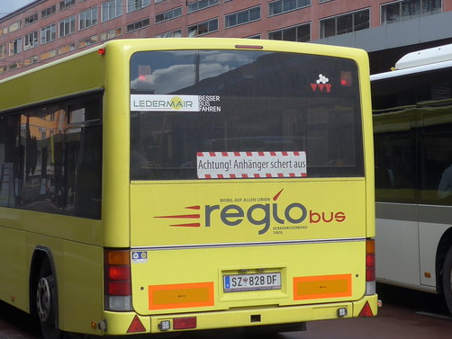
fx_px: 1123
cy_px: 140
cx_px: 247
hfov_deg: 22.7
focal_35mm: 86
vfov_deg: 17.2
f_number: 2.8
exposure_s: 1/1000
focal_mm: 7.5
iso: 80
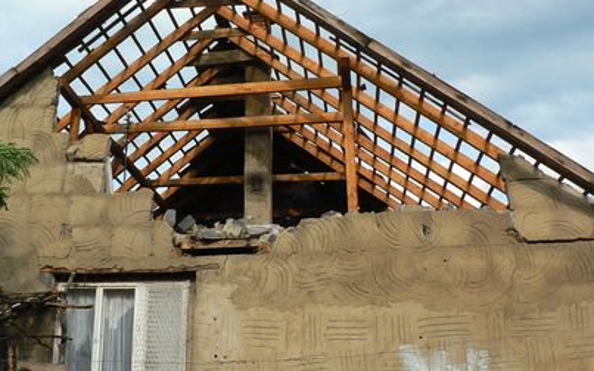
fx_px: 745
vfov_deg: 27.8
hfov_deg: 43.4
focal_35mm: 46
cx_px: 256
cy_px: 120
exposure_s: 1/640
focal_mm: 6
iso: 200
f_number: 5.6
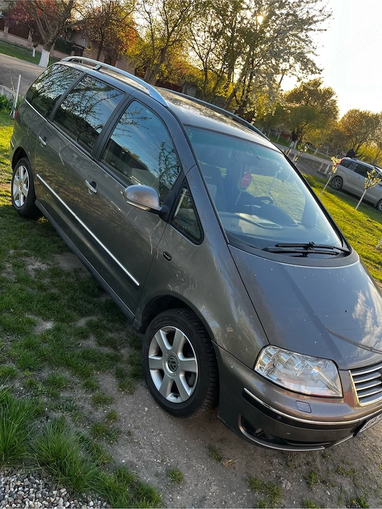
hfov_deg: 53.1
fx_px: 383
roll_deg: -20.4
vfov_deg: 67.3
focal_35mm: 26
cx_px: 191
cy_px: 254
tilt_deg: -20.4
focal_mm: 5.1
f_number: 1.6
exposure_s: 1/315
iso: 50
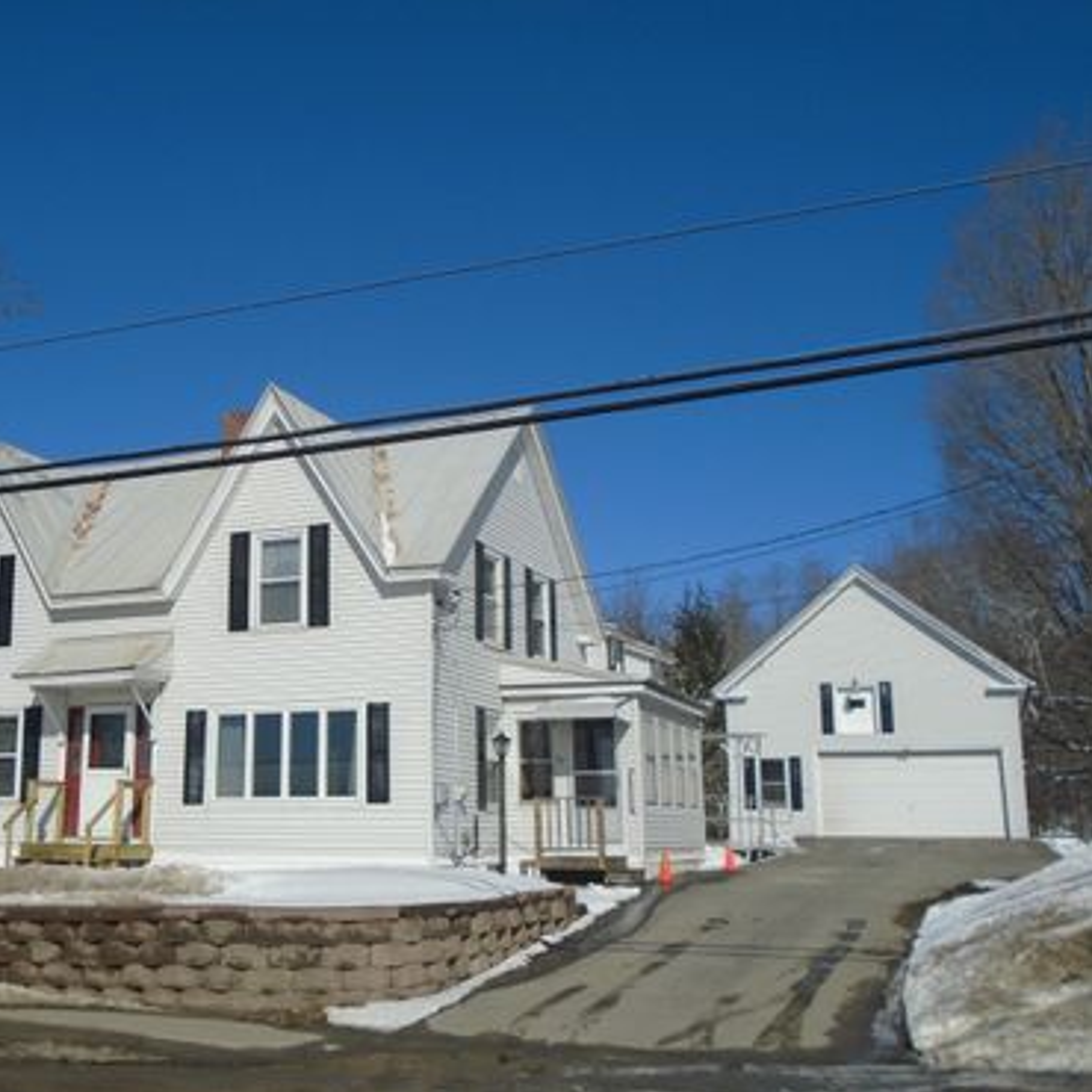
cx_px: 357
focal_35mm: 37
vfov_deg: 44.9
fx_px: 1321
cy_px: 550
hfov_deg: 44.2
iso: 100
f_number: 8.8
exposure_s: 1/500
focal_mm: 5.5
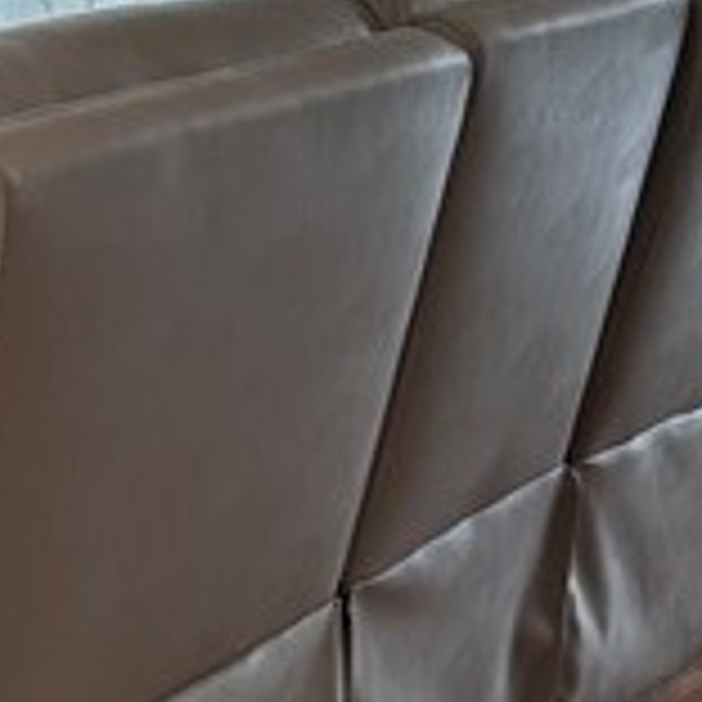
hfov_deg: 11.2
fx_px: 3465
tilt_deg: -18.8
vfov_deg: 11.3
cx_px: 981
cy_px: 846
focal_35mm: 151
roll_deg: -1.4
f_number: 1.6
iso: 125
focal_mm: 5.96
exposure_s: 1/60
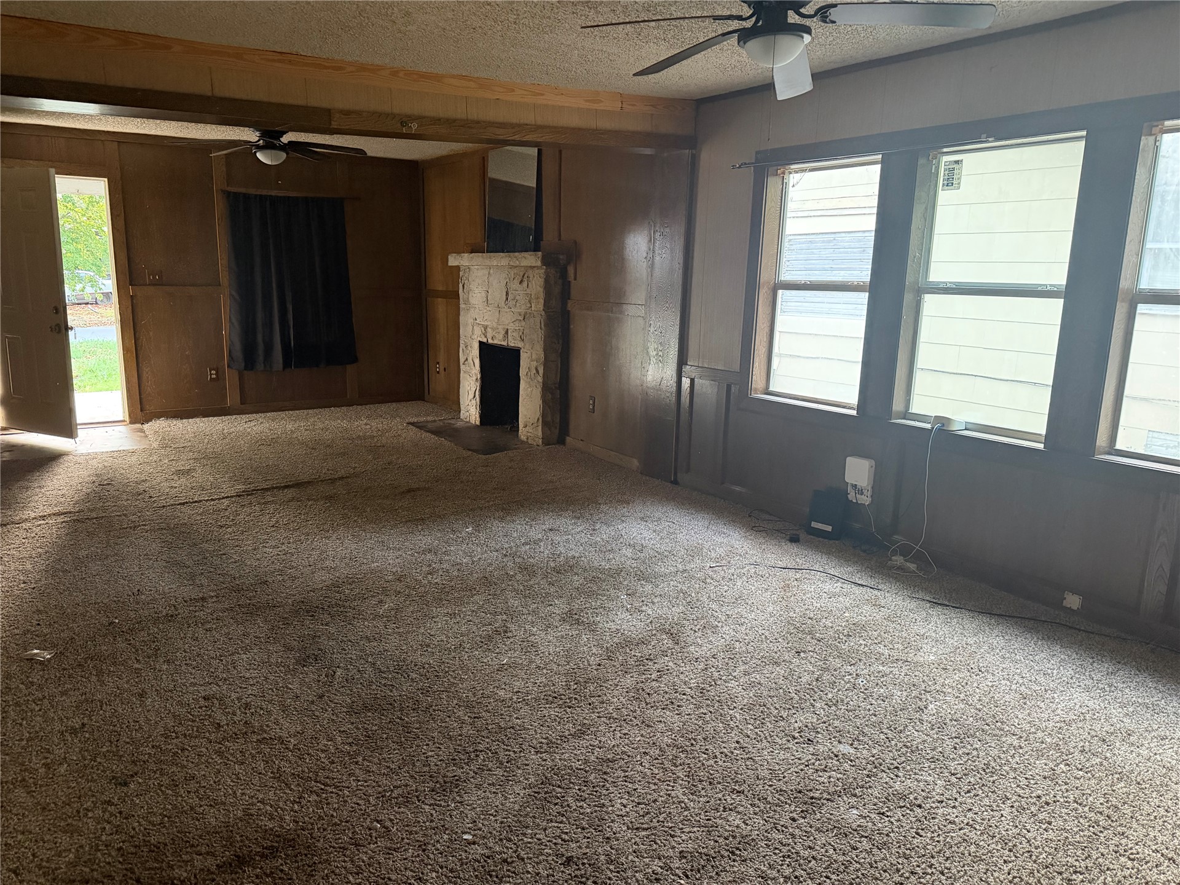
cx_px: 590
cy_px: 442
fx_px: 818
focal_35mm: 24
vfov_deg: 56.8
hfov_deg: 71.6
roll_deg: -0.2
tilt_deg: -11.2
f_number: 1.78
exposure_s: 1/40
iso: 1000
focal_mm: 6.76
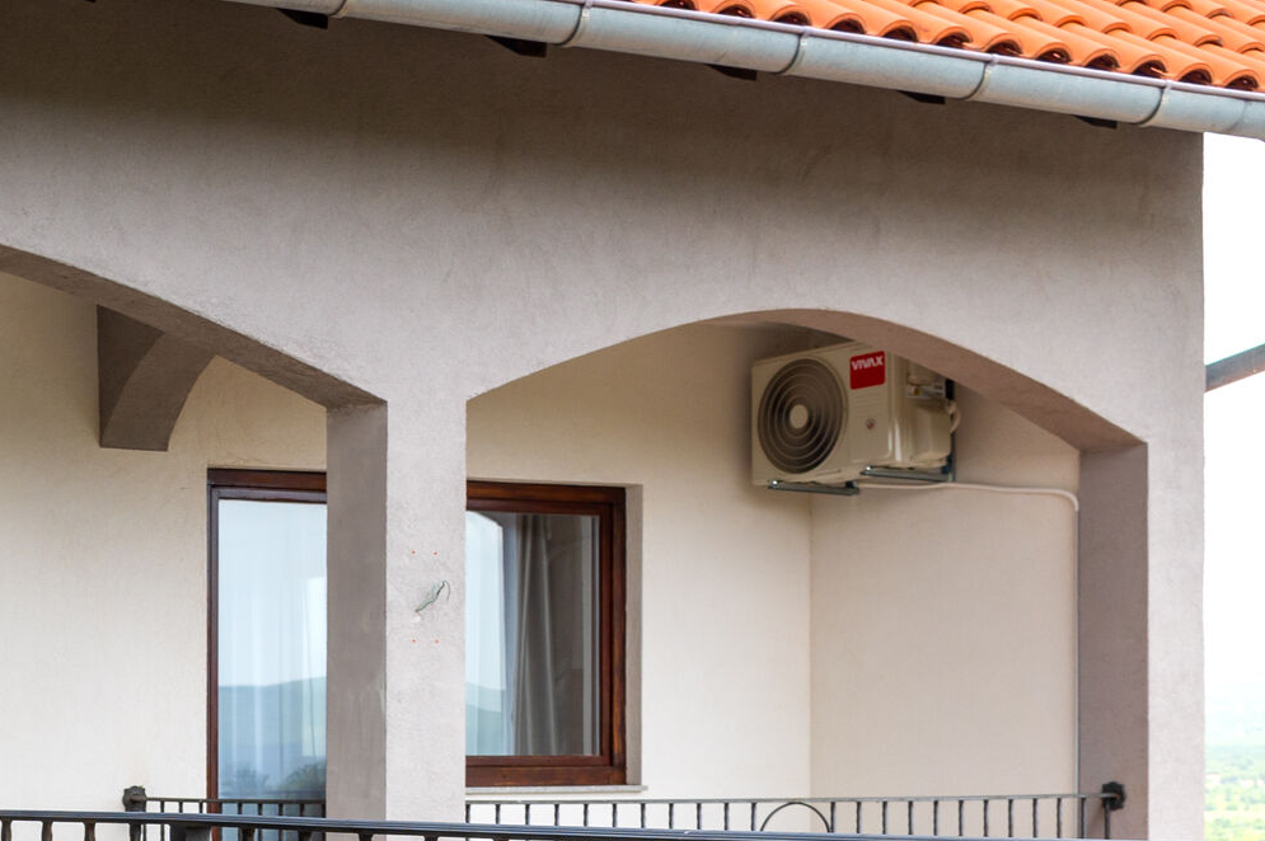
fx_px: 2669
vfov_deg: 17.5
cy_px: 849
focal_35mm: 76
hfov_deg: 24.4
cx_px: -221
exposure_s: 1/125
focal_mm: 27
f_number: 9
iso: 100
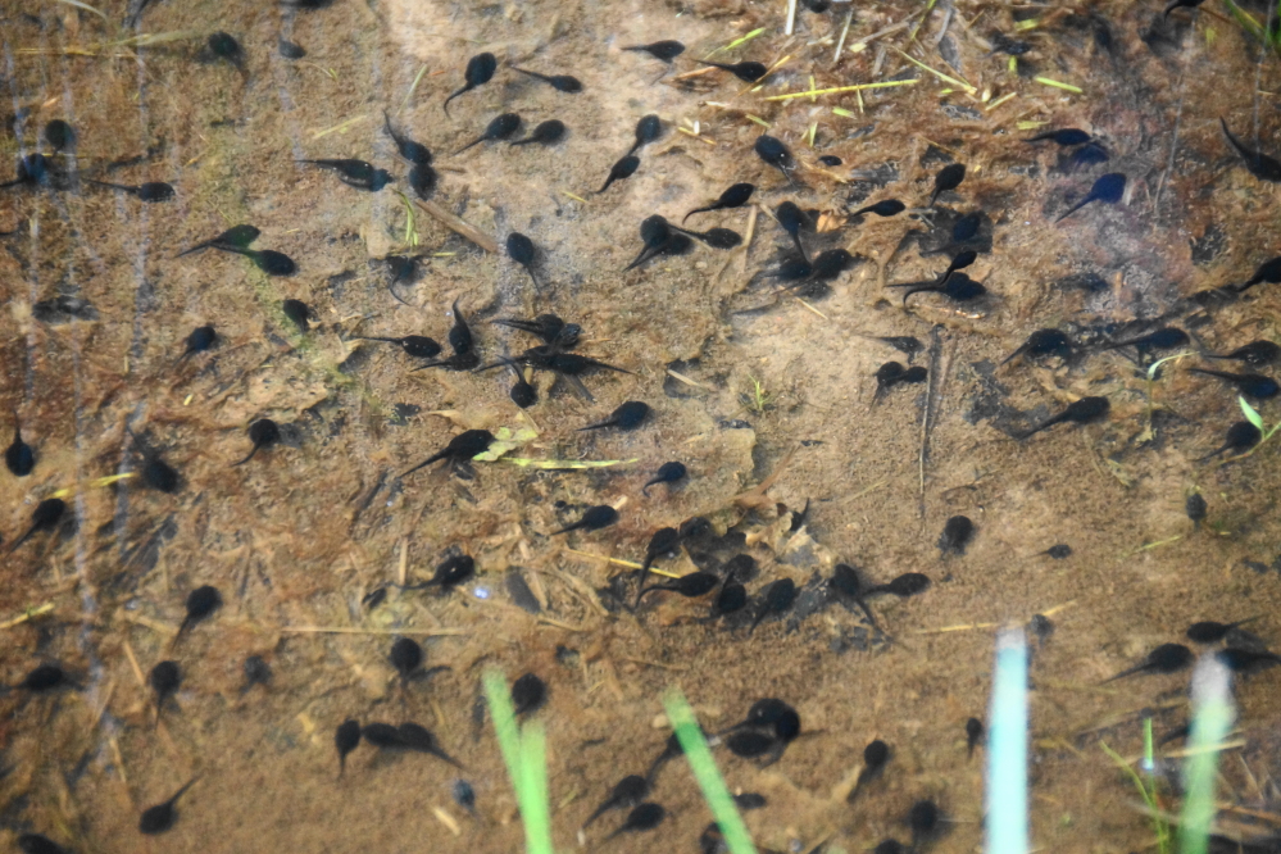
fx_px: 13343
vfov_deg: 3.7
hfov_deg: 5.5
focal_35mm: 375
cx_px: 640
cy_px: 427
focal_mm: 250
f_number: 6.3
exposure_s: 1/160
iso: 1600
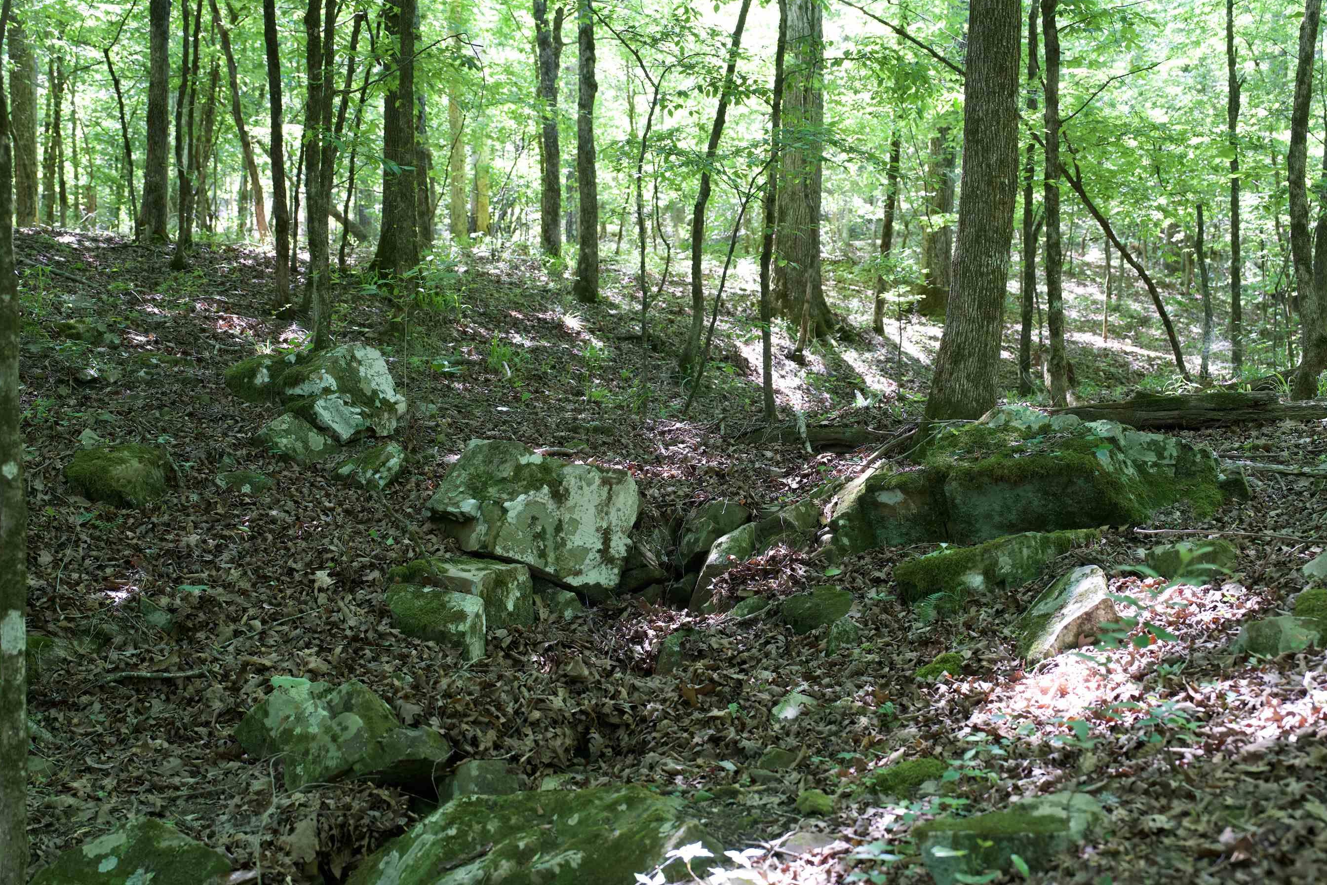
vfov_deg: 28.1
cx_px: 707
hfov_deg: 41.1
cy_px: 451
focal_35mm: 48
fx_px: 1769
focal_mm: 42
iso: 1250
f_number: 4
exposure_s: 1/160
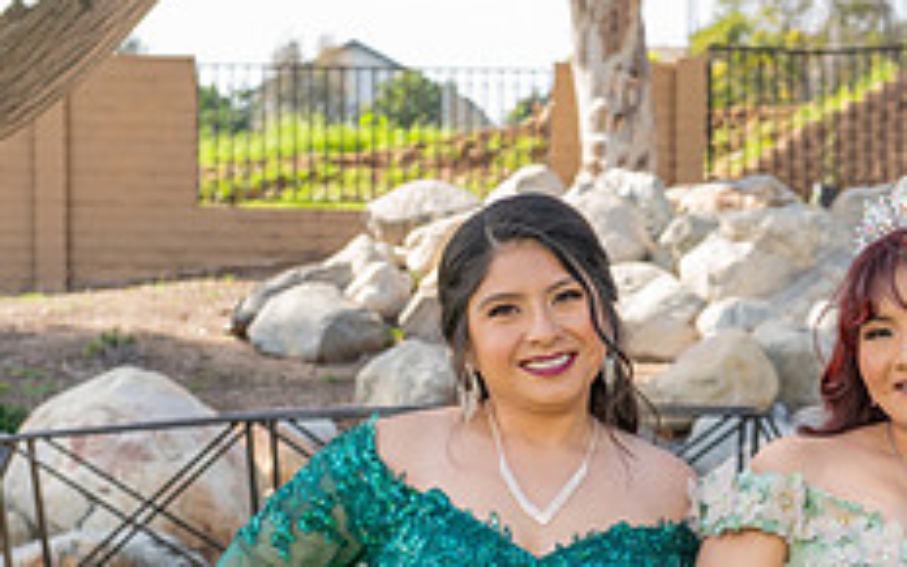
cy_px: 678
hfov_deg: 14.8
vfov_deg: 9.2
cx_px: 821
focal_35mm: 140
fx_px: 3461
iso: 200
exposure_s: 1/250
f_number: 5.6
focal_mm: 55
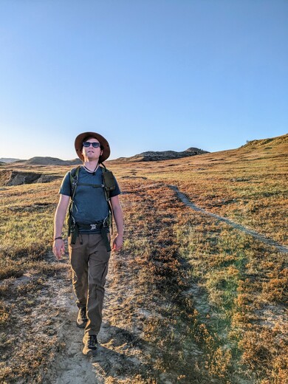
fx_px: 300
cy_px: 192
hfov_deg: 51.4
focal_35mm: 27
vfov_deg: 65.3
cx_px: 144
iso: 54
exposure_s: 1/1799
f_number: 1.73
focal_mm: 4.38
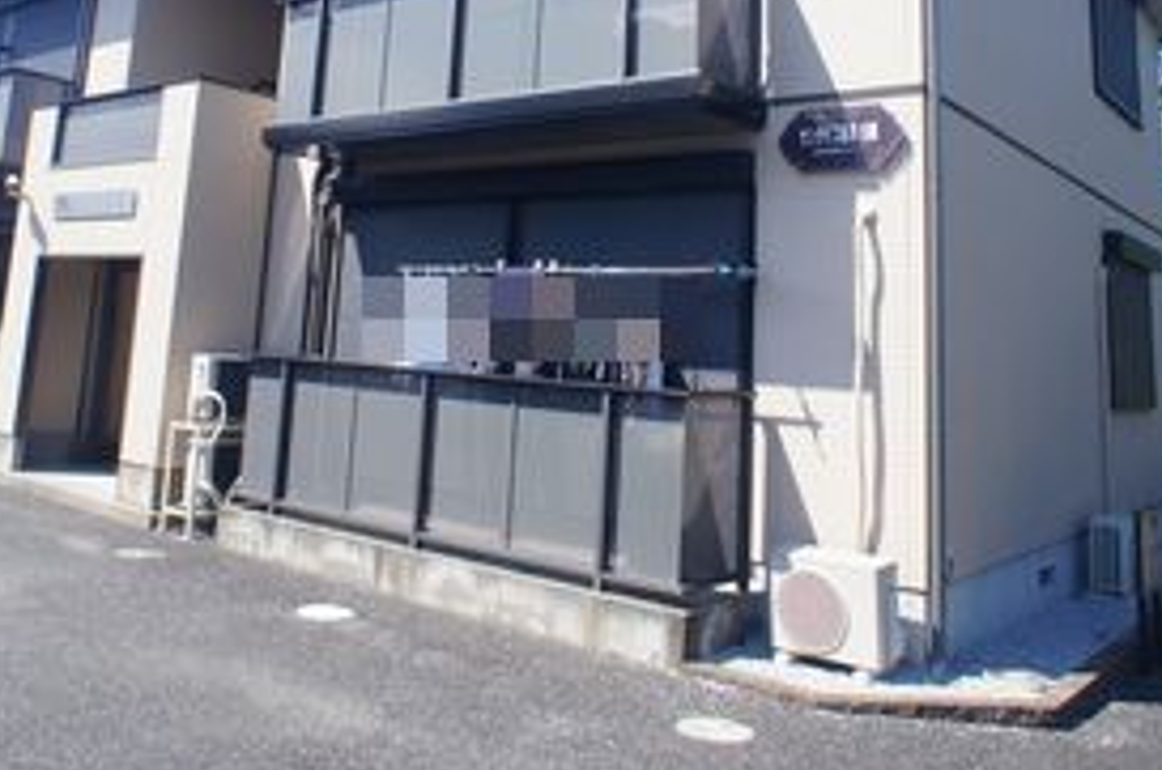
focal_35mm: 44
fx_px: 1418
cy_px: 128
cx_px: 485
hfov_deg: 44.4
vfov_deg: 29.5
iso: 200
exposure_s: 1/160
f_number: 13
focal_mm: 16
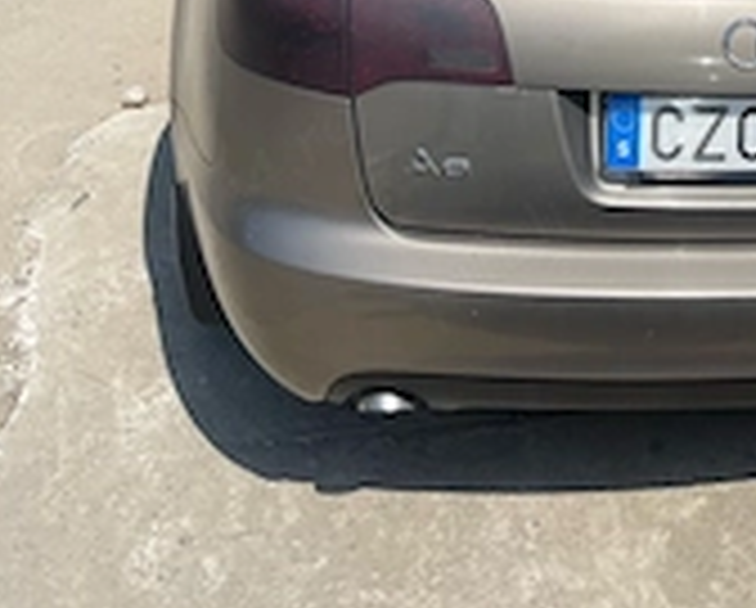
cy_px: -86
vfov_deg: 24.3
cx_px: 652
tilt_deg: -14.5
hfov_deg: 31.2
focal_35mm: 58
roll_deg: -7.3
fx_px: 1300
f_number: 1.6
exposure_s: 1/4049
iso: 32
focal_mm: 5.1
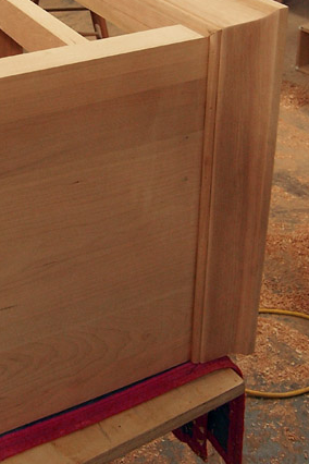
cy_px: 89
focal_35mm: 58
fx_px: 747
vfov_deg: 33.4
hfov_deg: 23.2
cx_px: 92
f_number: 3.4
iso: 140
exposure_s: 1/10
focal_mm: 5.5
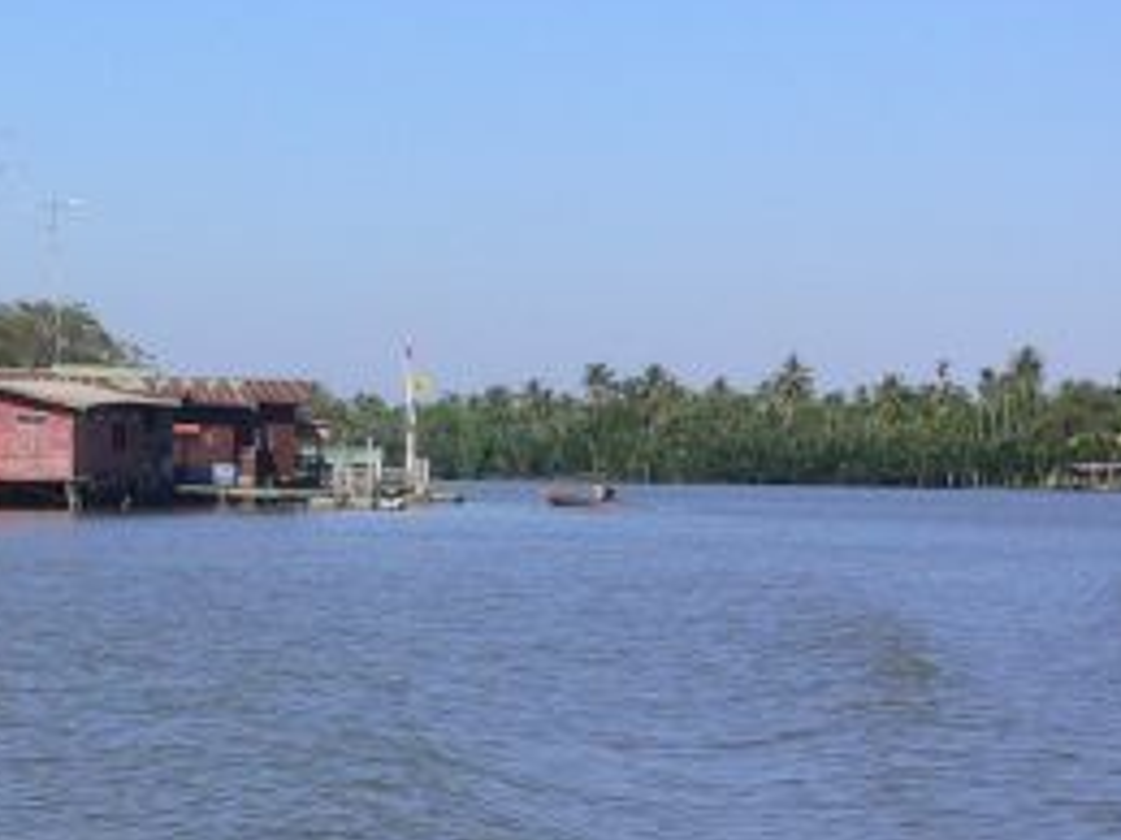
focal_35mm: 108
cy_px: 485
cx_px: -242
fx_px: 3496
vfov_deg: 13.7
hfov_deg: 17.3
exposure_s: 1/400
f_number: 5.6
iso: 80
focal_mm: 5.8
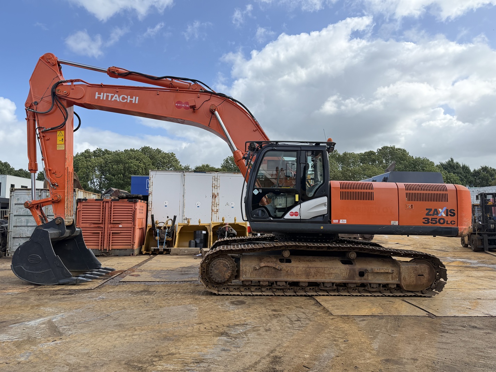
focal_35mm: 24
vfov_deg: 56.8
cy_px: 186
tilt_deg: +5.9
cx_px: 248
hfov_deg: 71.6
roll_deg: -1.8
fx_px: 344
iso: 100
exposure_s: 1/1812
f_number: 1.78
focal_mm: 6.76
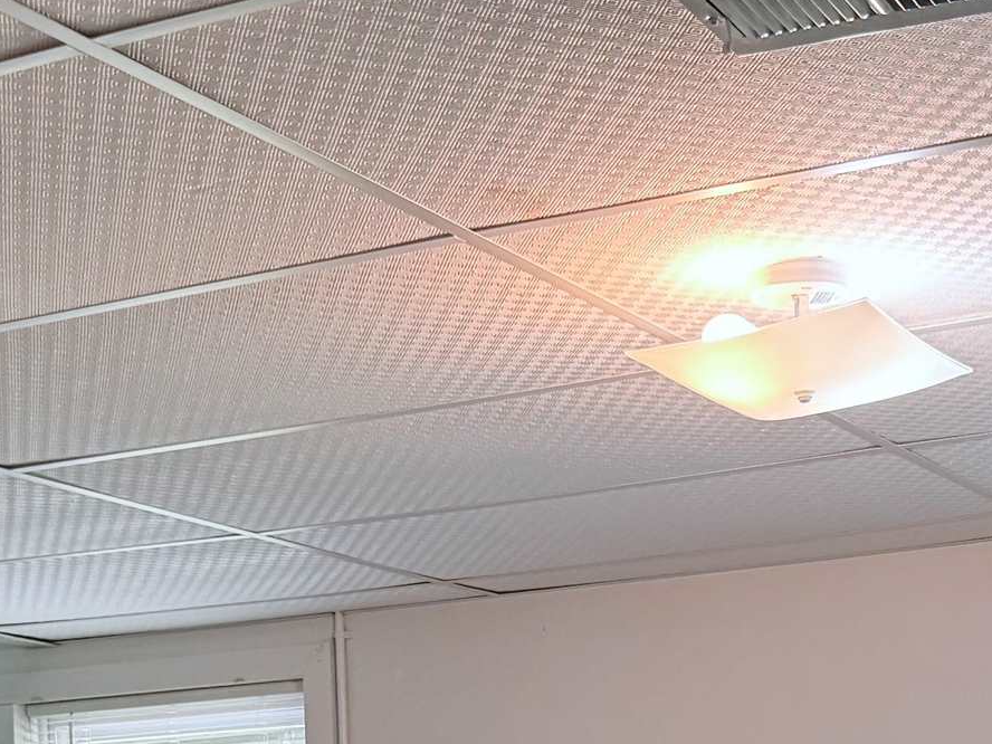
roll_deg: +1.2
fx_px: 2379
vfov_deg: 16.3
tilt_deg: -1.9
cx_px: 728
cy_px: 1103
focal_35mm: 83
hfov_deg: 23.4
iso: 200
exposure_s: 1/120
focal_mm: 6.76
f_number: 1.78
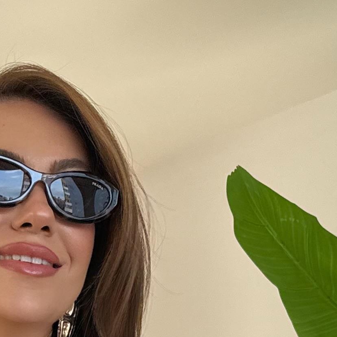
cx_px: -3
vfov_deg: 13.9
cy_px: 699
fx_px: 1134
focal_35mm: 103
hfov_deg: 16.5
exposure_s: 1/421
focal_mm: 6.76
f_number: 1.78
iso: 100
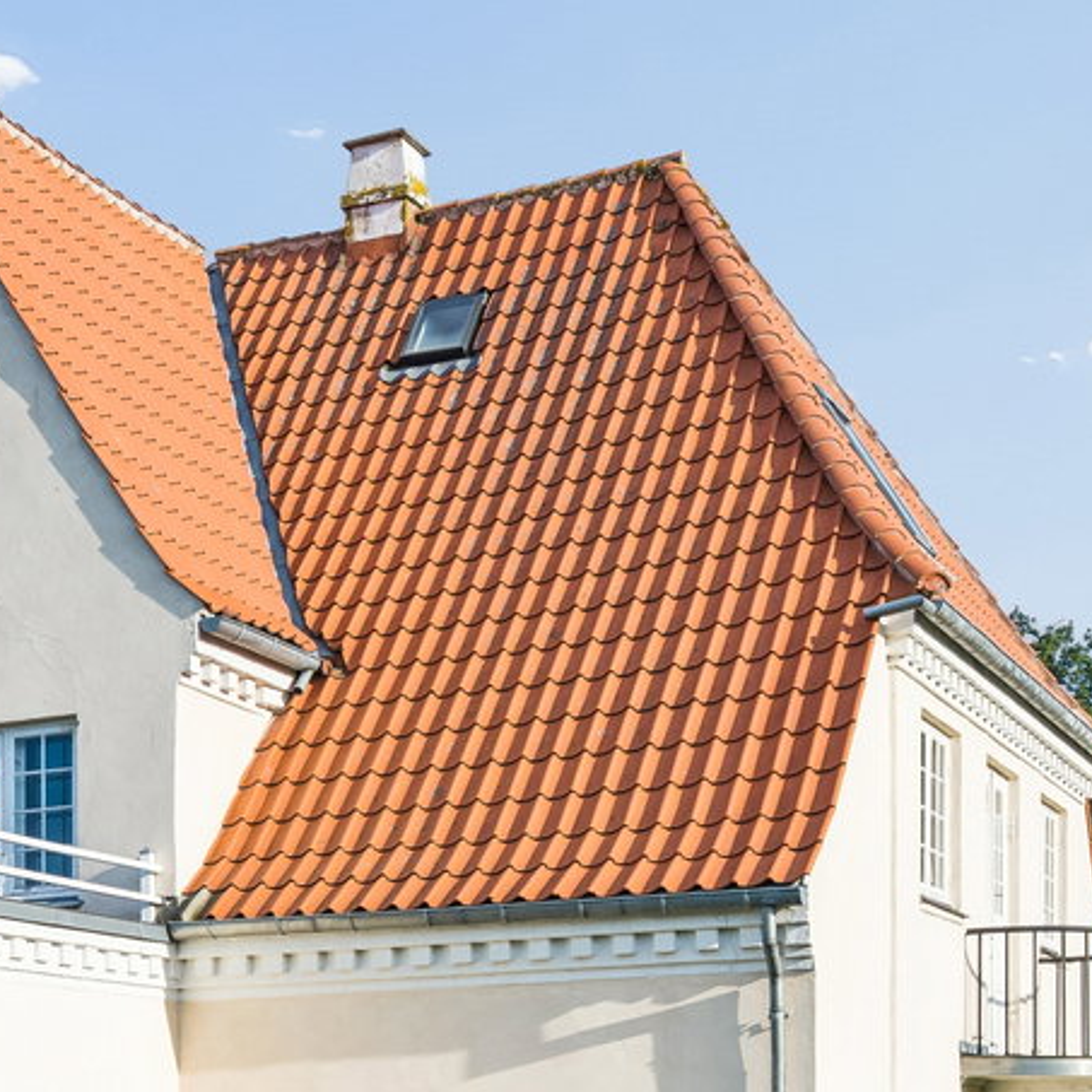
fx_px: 2570
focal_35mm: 72
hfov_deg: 23.6
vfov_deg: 22.5
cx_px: 198
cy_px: 1223
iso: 160
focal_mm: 24
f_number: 9
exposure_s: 1/200
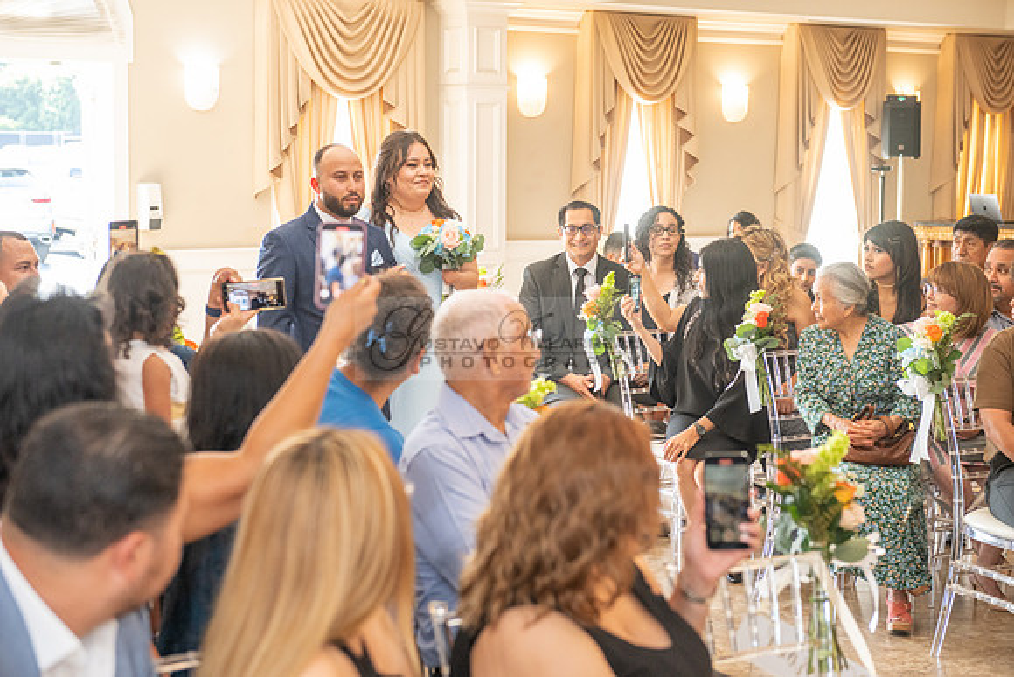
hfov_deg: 28.8
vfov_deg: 19.5
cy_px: 338
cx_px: 507
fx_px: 1972
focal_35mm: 70
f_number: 4.5
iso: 1250
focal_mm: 70
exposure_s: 1/200
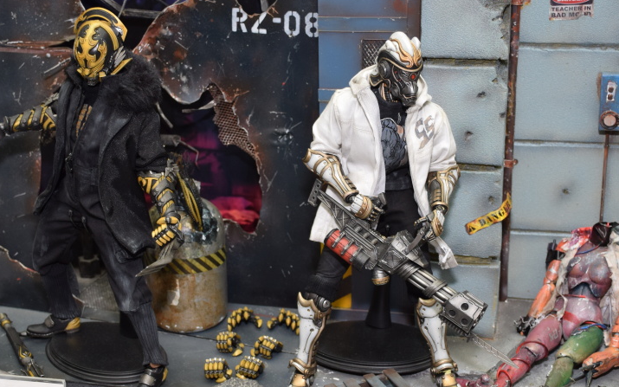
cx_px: 312
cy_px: 213
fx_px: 974
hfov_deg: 35.3
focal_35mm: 58
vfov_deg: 22.5
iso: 400
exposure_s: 1/60
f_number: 5.6
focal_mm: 27
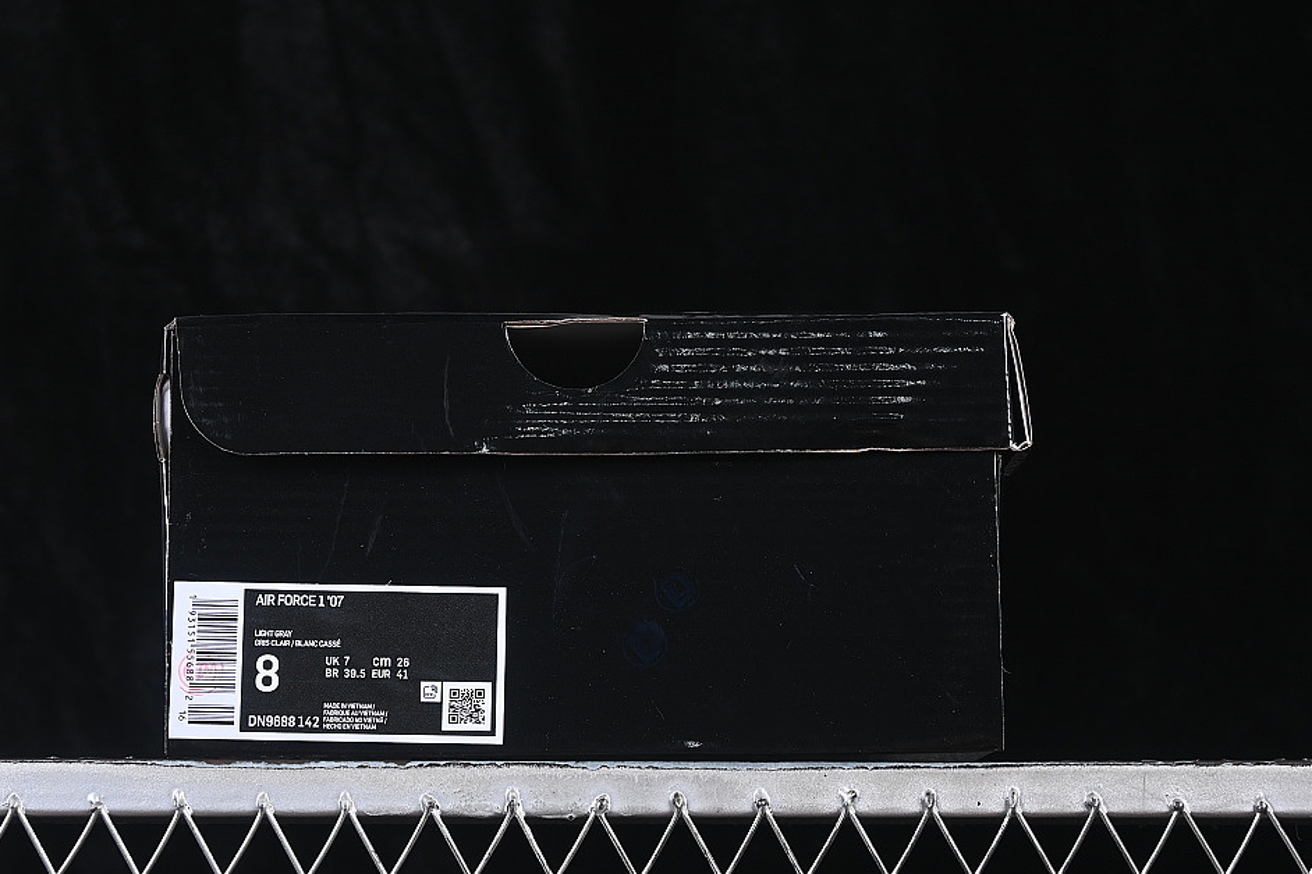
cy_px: 450
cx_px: 592
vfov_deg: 15.9
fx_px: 3134
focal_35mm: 86
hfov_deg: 23.6
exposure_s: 1/60
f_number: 6.3
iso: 160
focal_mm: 50
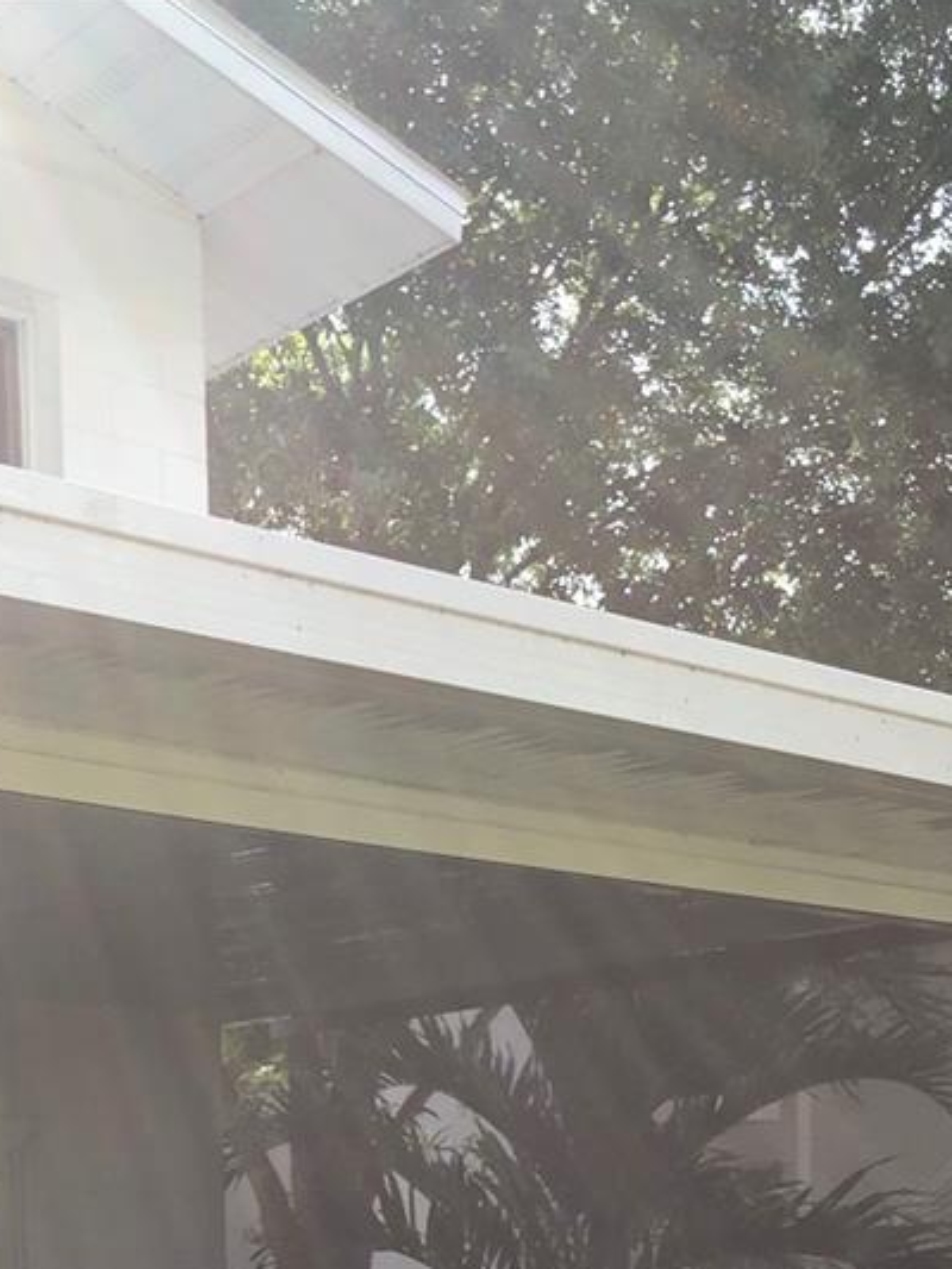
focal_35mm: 63
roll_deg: +1.1
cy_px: 1419
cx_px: 140
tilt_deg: -3.6
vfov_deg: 27.8
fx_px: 2309
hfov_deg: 22.8
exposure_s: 1/343
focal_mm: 3.99
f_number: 1.8
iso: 20
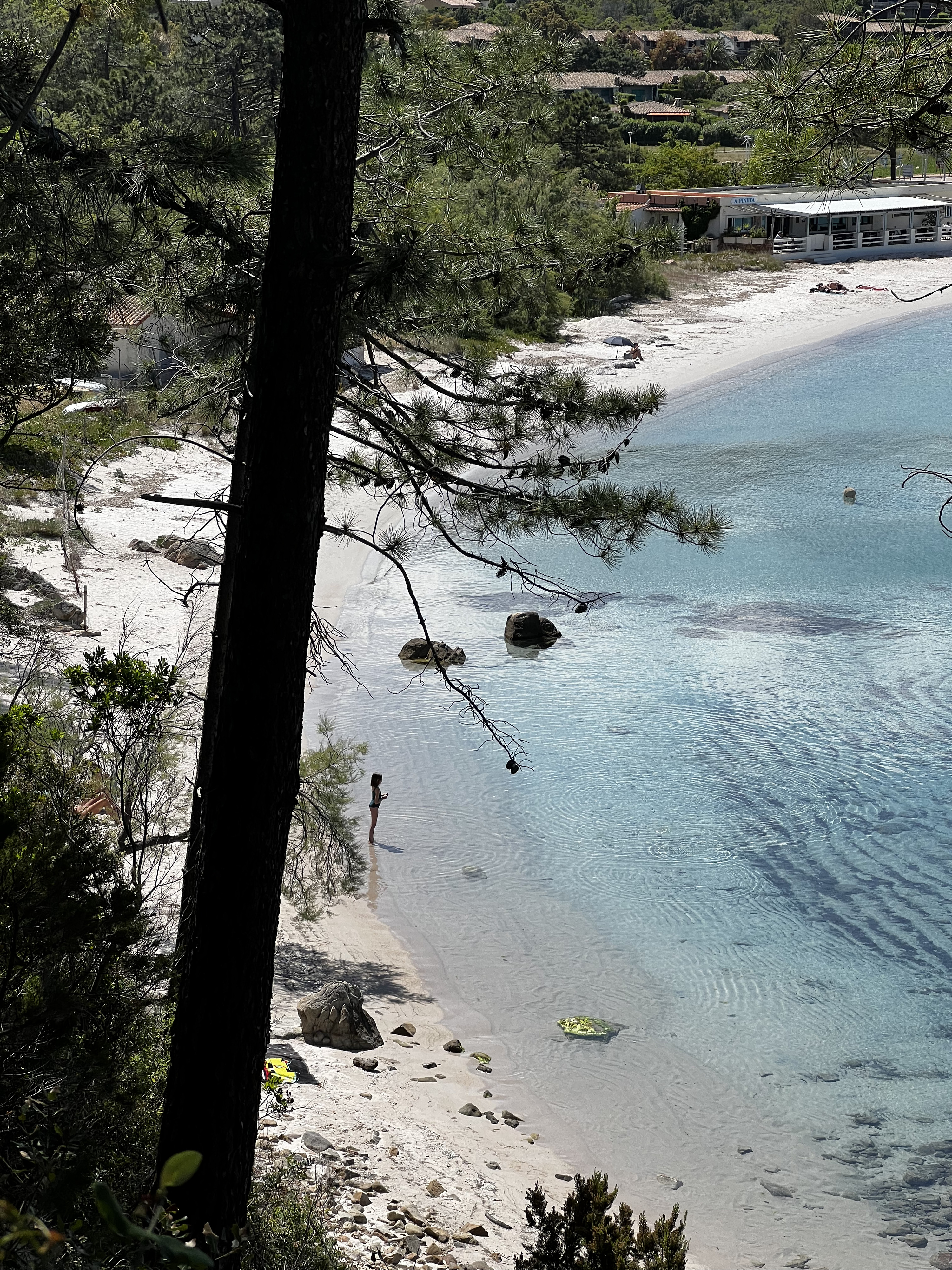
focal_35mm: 77
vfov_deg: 25.3
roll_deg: +0.0
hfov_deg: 19.1
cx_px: 476
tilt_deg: -11.0
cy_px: 635
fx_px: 2824
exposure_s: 1/943
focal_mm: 9
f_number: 2.8
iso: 32
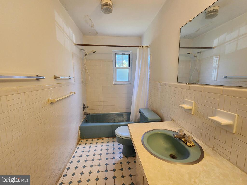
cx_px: 124
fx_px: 93
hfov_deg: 106.2
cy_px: 92
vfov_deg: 89.9
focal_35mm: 13
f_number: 2.2
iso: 160
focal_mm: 2.2
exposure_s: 1/60
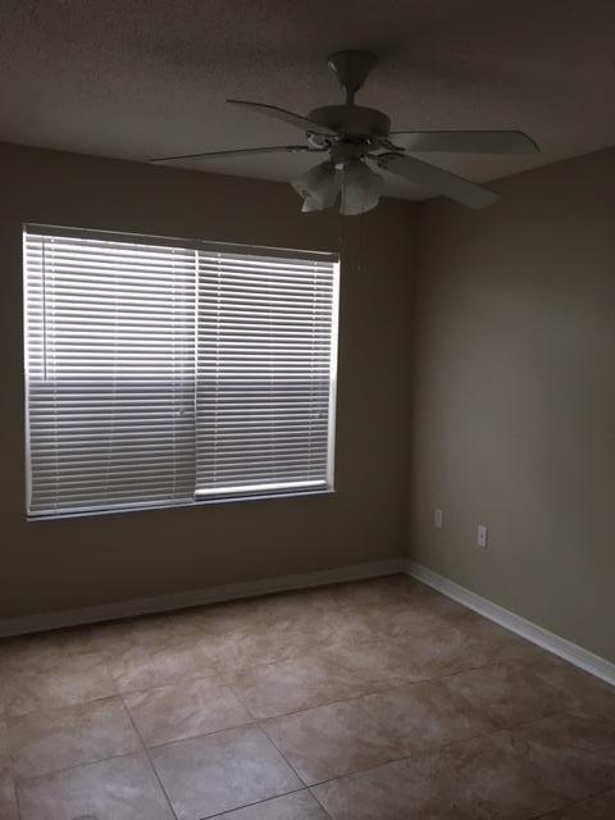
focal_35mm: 29
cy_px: 410
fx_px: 687
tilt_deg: -6.2
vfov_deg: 61.7
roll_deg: -3.8
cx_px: 308
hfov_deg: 48.2
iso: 25
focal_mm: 4.15
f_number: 2.2
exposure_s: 1/30
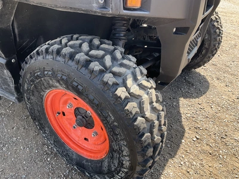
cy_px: 90
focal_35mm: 29
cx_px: 120
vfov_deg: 48.2
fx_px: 200
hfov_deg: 61.7
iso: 25
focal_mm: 3
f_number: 1.8
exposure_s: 1/262
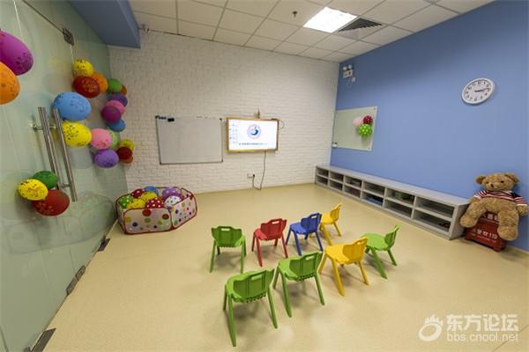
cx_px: 264
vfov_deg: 81.2
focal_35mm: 14
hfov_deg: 104.3
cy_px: 176
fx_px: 206
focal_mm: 14
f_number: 8
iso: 125
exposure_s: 1/5
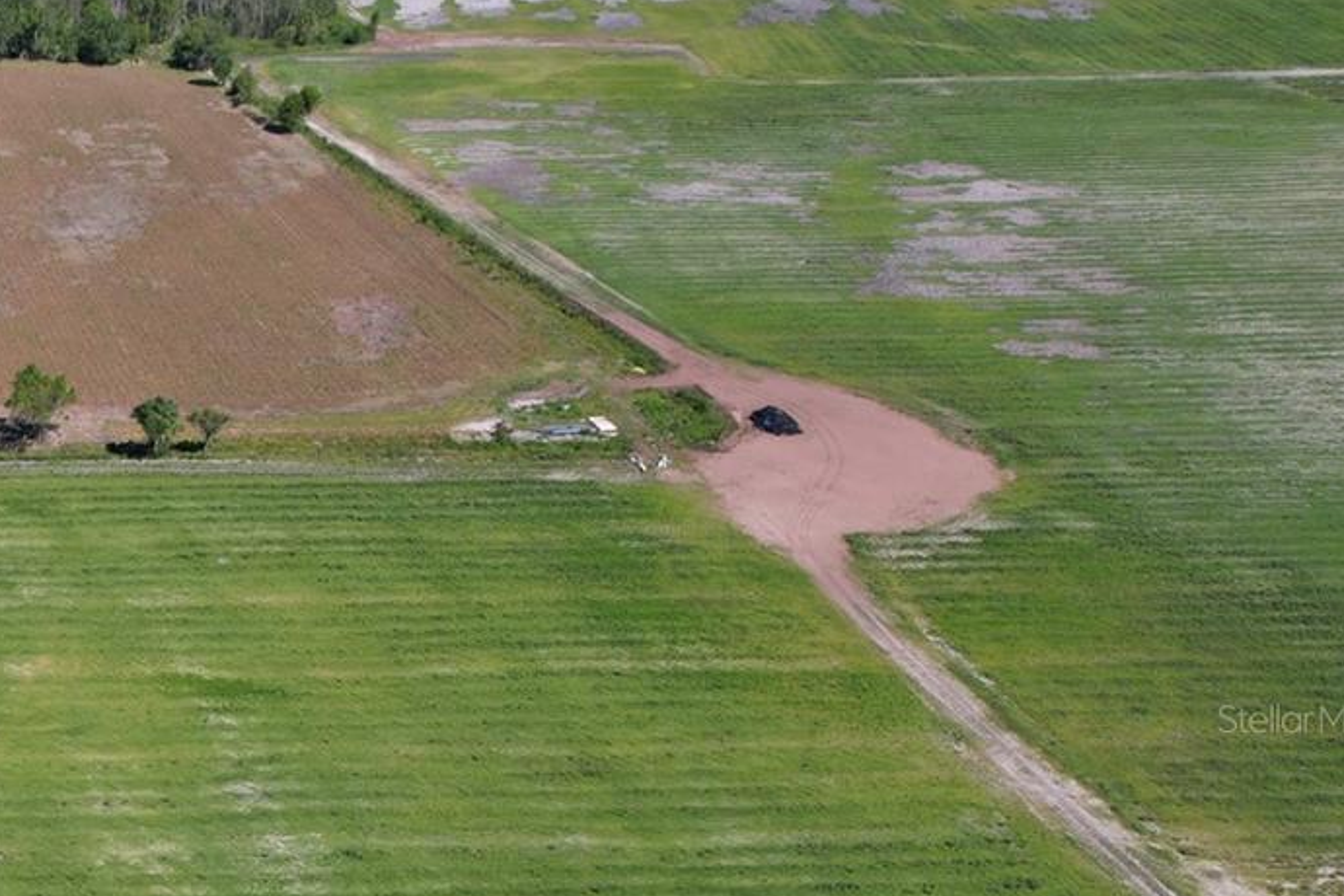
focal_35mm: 51
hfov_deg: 33.4
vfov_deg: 26.0
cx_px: -168
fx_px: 1904
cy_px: 719
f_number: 2.8
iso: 100
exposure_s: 1/1600
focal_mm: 8.38
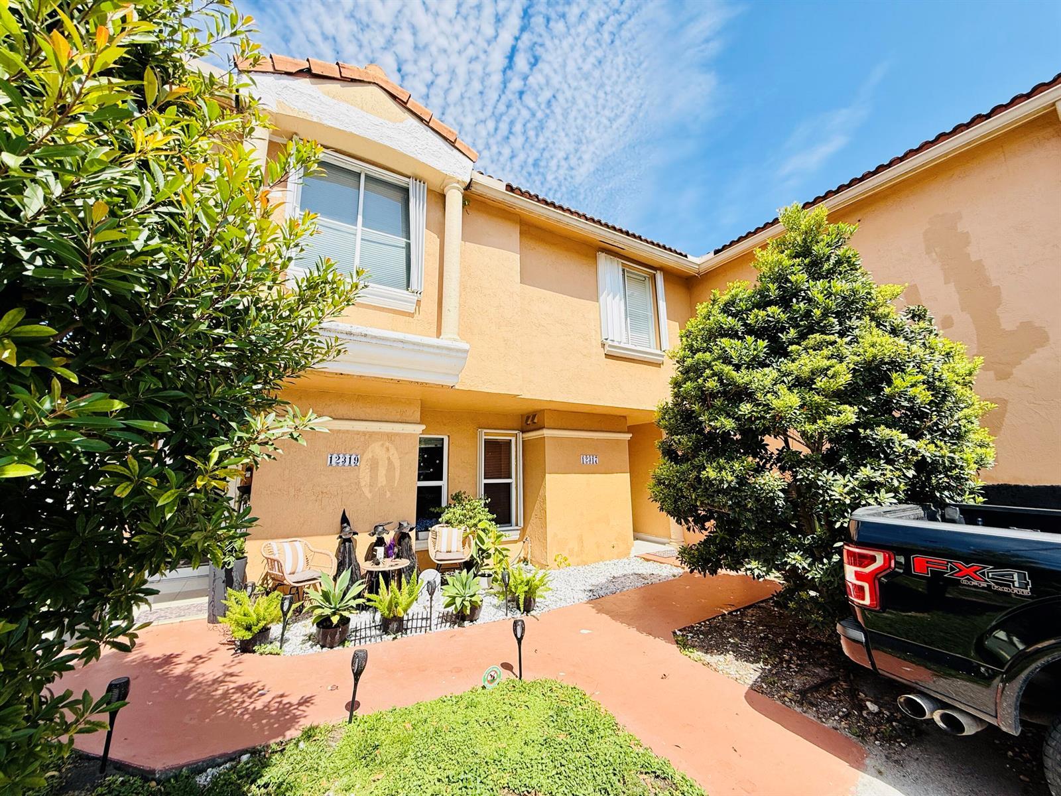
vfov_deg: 85.7
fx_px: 429
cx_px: 530
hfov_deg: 102.1
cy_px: 398
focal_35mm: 14
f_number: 2.2
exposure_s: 1/1125
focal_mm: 2.22
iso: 50
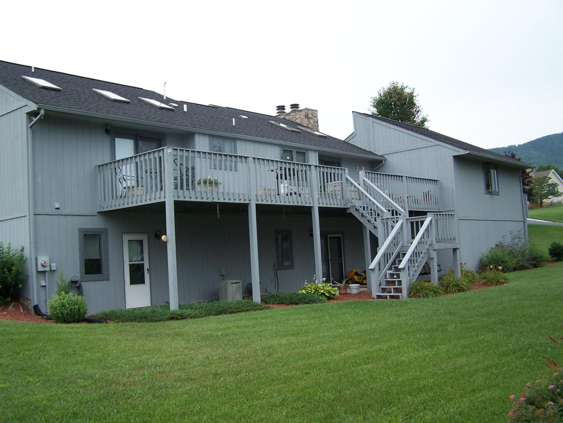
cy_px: 212
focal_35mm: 38
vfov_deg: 37.7
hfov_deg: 49.0
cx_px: 282
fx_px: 618
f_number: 2.8
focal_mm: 6.3
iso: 80
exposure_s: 1/400
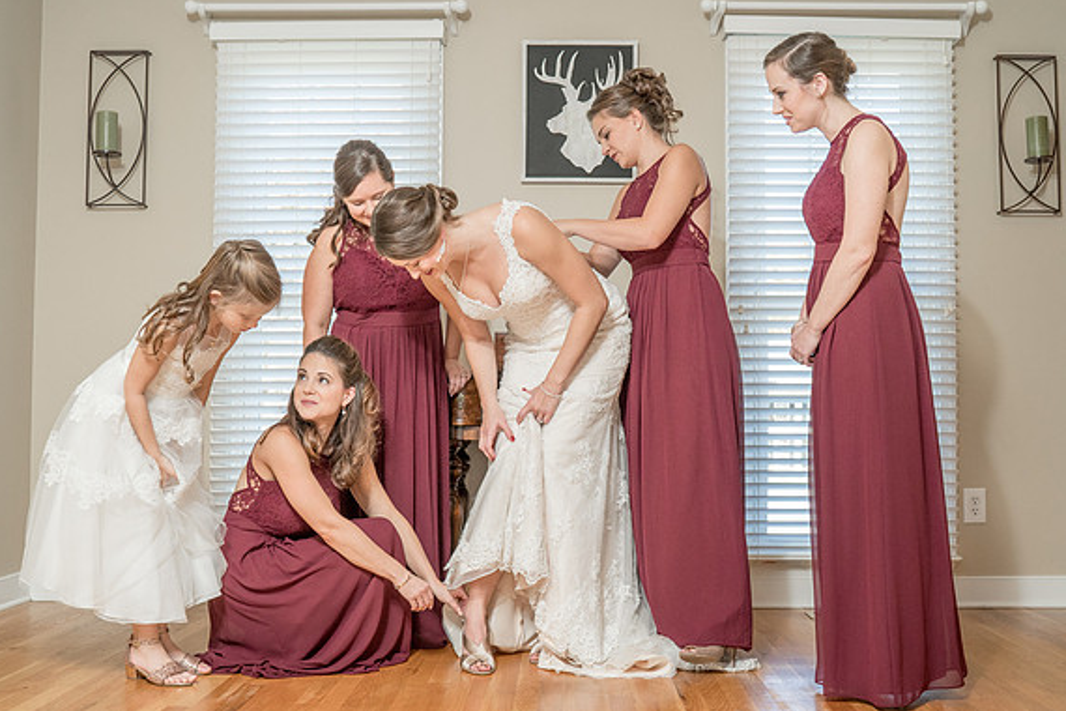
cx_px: 547
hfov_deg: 46.4
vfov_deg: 31.9
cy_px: 382
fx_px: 1244
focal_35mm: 42
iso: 2000
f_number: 5.6
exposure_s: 1/100
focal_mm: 35
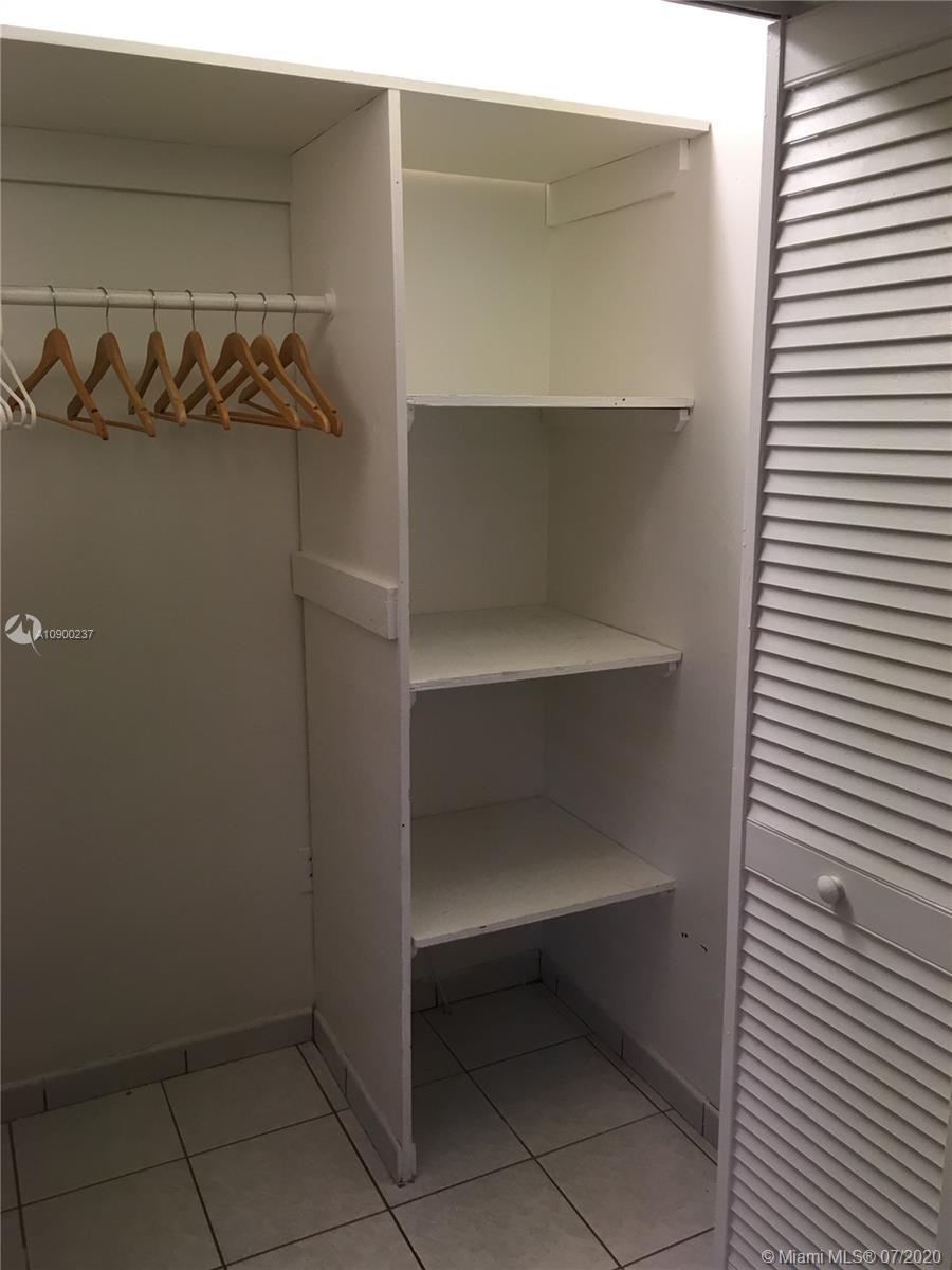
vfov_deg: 61.7
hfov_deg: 48.2
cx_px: 476
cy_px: 635
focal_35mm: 29
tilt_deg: -15.0
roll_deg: +0.0
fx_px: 1063
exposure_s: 1/33
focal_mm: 4.15
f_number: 2.2
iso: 100
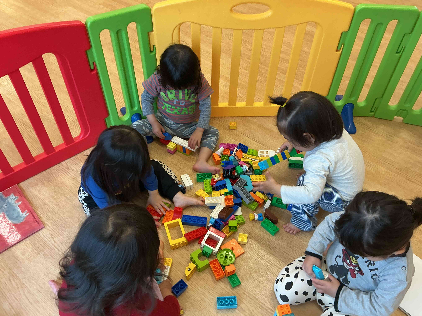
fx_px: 354
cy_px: 158
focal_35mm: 29
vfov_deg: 48.2
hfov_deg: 61.7
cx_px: 211
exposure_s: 1/60
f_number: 1.8
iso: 50
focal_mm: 3
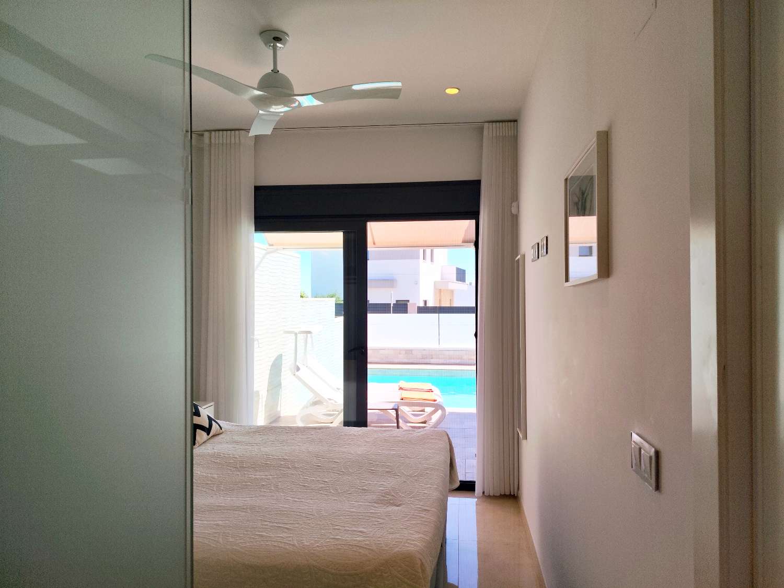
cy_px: 294
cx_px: 392
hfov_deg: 71.6
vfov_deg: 56.8
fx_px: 544
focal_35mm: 24
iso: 52
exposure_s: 1/520
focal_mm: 5.24
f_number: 1.7
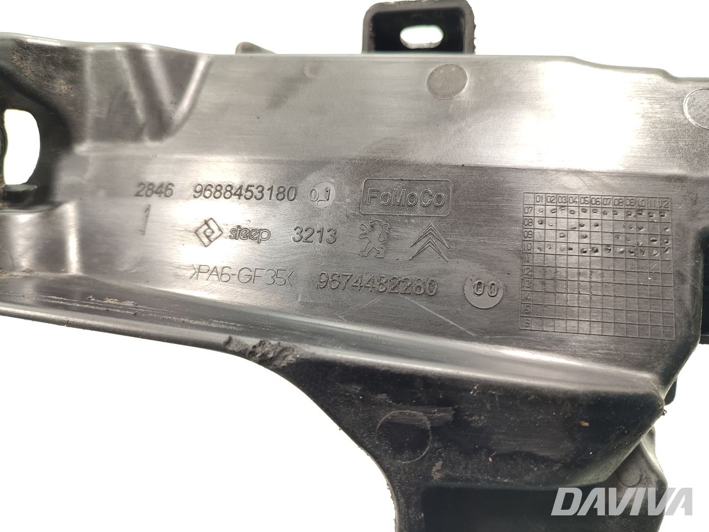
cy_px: 266
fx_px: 492
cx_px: 354
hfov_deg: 71.6
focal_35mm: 24
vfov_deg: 56.8
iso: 200
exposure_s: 1/50
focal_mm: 5.89
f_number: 1.89
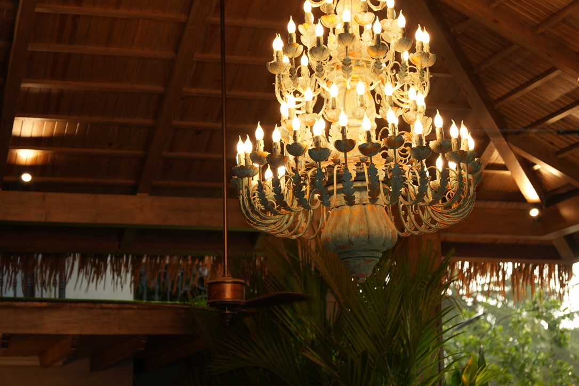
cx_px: 290
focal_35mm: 84
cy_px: 193
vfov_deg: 16.3
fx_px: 1351
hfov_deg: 24.2
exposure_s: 1/100
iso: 200
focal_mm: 56
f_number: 2.8
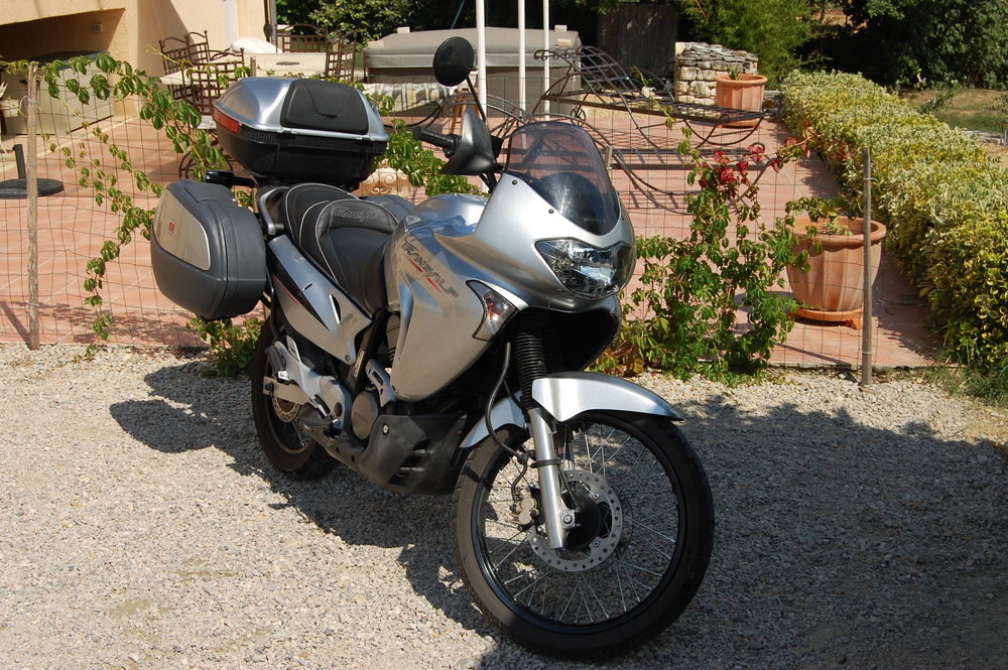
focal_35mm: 48
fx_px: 1343
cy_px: 335
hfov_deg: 41.1
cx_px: 504
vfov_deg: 28.0
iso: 200
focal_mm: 32
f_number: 10
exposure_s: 1/320
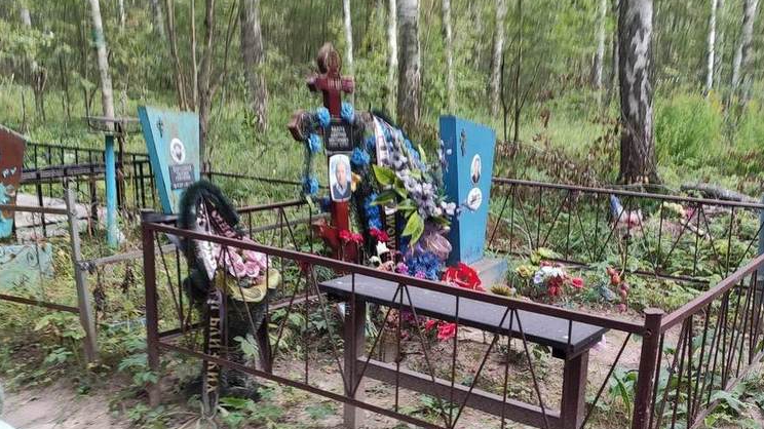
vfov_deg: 30.2
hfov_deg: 51.1
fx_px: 790
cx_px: 474
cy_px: 287
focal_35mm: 39
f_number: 1.75
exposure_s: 1/60
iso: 143
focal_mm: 4.77
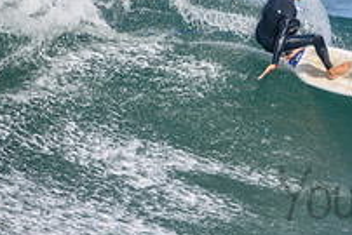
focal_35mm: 1806
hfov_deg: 1.1
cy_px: 178
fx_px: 17671
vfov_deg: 0.8
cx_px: 458
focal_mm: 420
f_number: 5.6
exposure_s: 1/2000
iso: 360
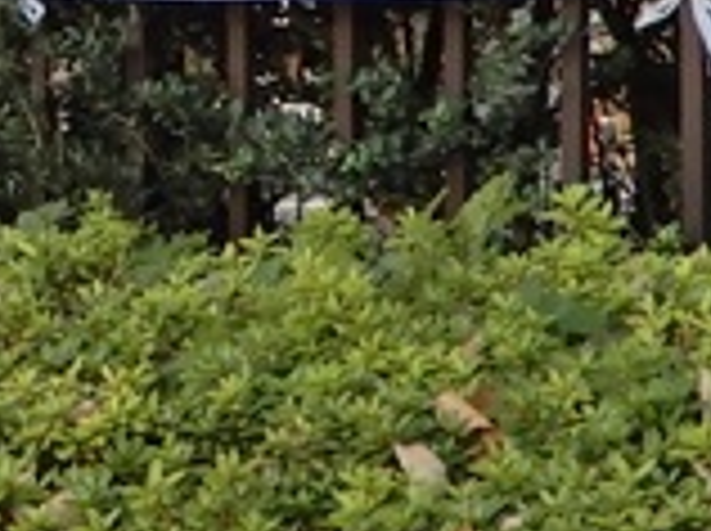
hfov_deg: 9.4
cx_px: -184
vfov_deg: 7.1
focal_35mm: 208
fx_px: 4266
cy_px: -130
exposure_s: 1/125
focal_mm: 5.4
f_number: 3.5
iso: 80
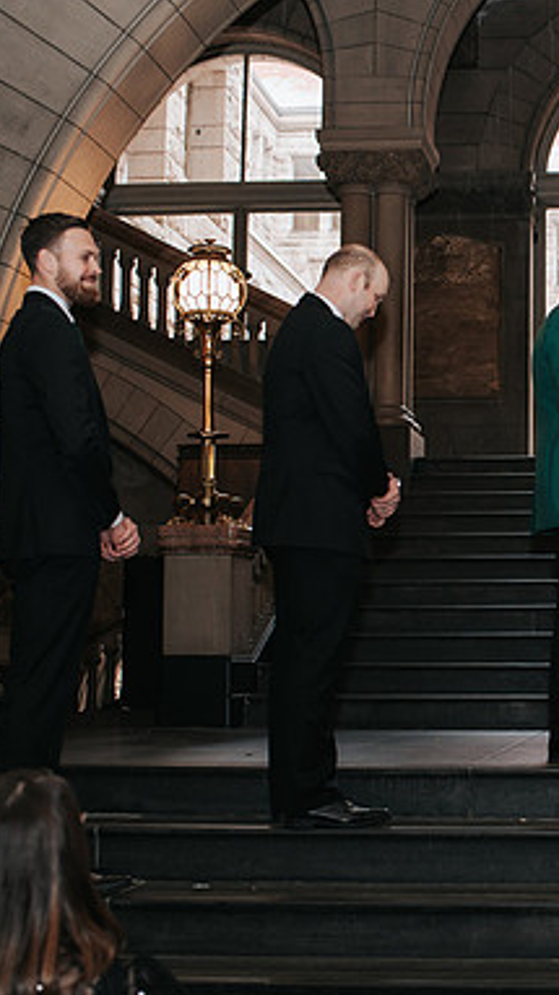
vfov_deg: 34.4
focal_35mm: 61
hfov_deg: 18.8
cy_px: 529
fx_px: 1610
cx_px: 647
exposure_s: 1/200
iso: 800
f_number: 2.8
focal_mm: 35
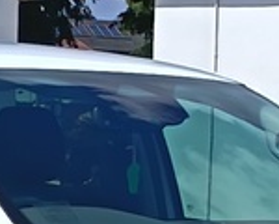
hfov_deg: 8.1
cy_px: 442
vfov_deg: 6.3
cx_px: 138
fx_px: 1982
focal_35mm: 240
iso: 107
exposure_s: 1/2198
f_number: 1.75
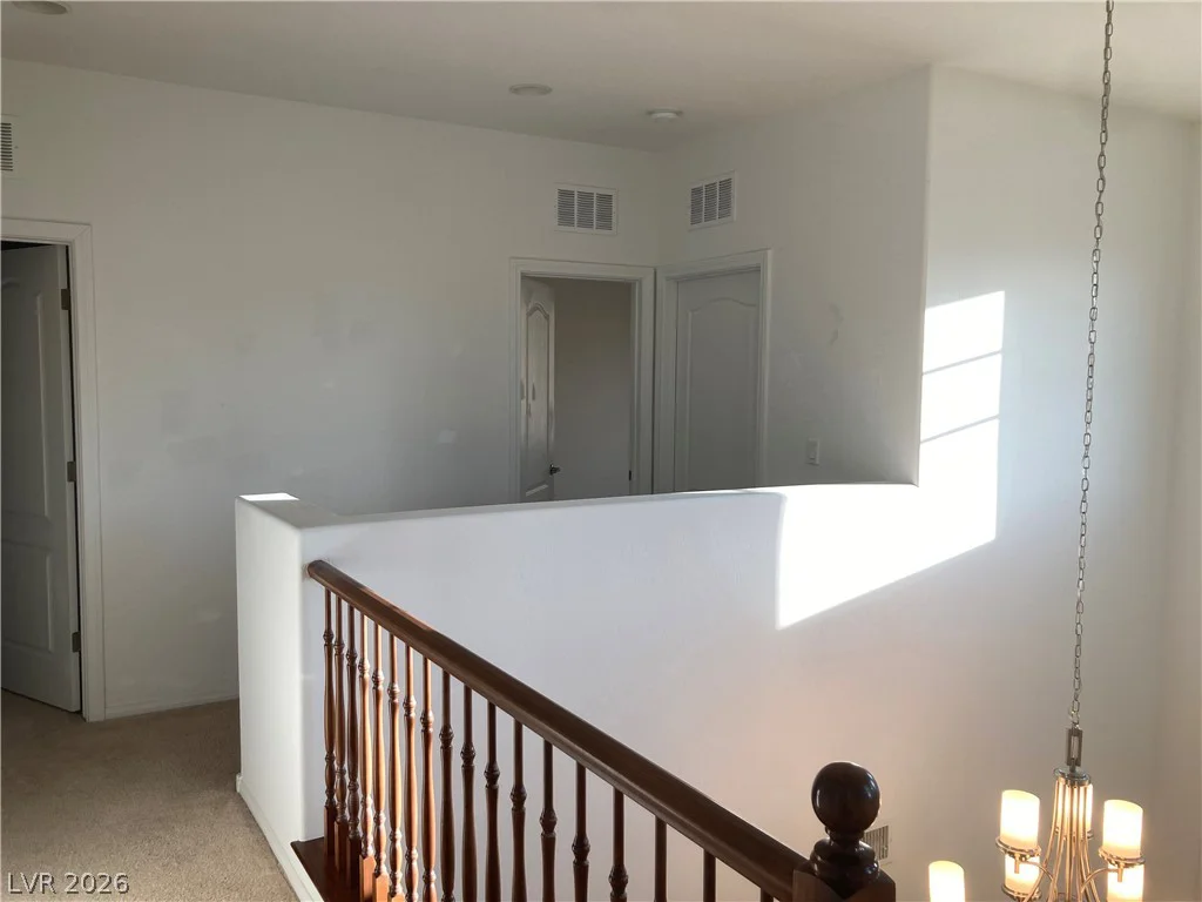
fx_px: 972
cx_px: 601
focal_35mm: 28
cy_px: 451
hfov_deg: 63.4
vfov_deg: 49.7
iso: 25
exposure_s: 1/120
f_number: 1.8
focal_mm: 3.99
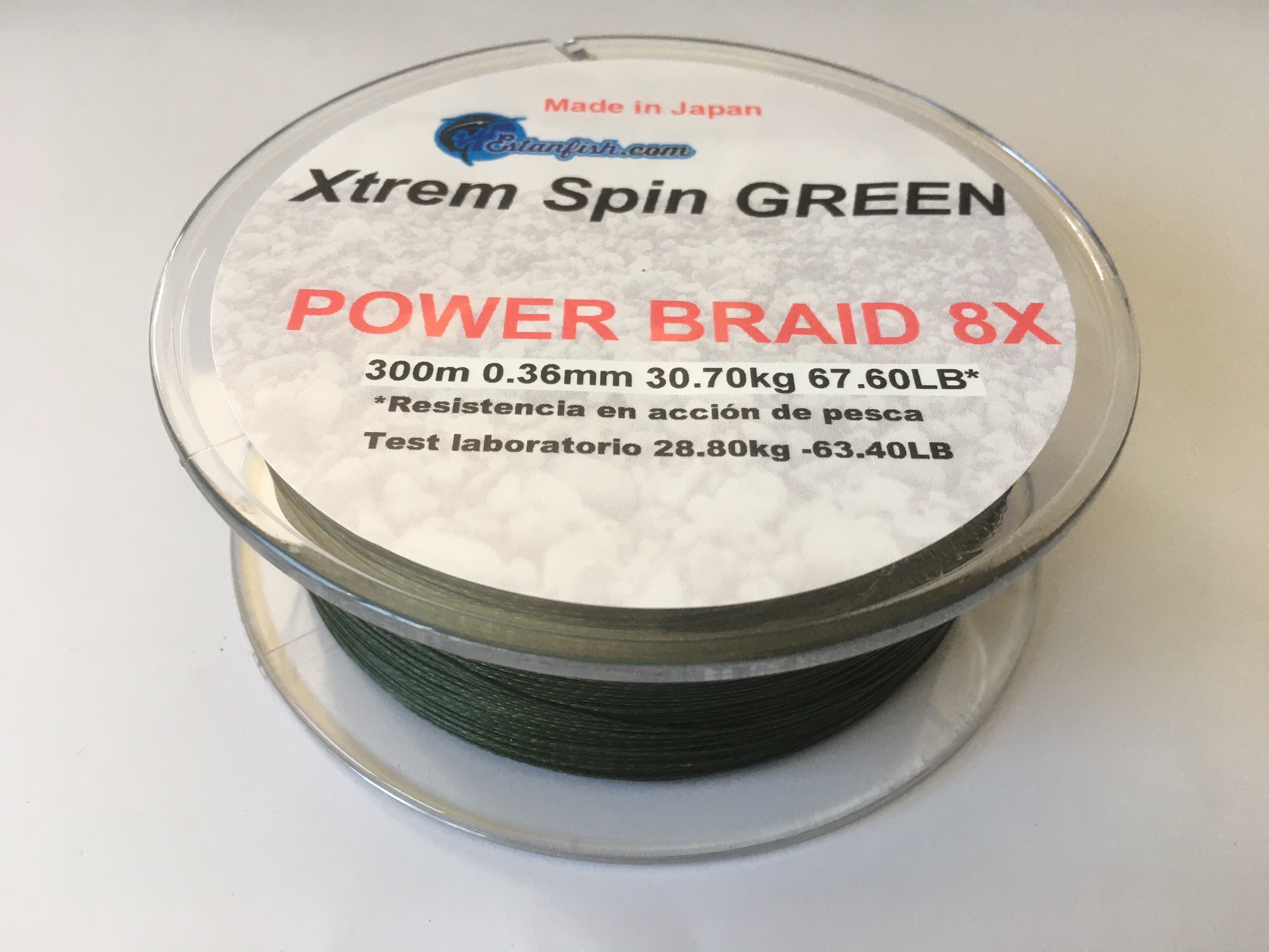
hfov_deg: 61.7
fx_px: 1063
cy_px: 476
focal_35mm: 29
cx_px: 634
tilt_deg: -47.5
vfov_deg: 48.2
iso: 40
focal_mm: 4.15
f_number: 2.2
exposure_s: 1/33
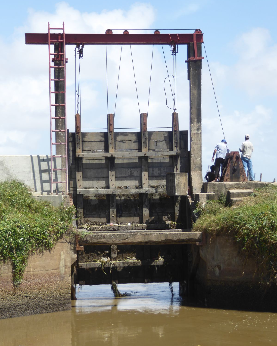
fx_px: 973
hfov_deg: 16.2
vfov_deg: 20.2
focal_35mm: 95
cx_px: 139
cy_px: 182
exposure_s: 1/320
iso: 80
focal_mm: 15
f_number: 4.8
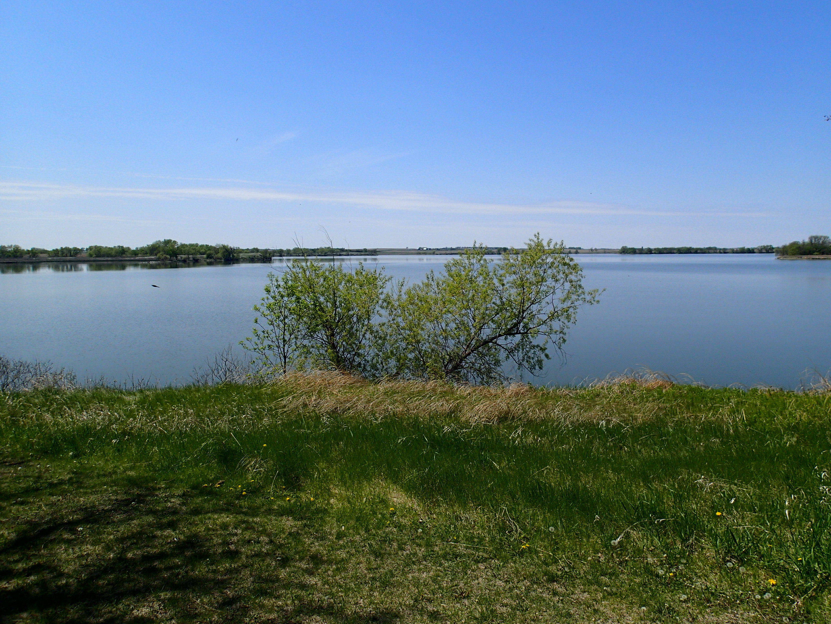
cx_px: 416
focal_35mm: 25
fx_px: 600
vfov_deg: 54.9
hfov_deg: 69.4
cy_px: 312
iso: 100
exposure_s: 1/320
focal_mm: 4.5
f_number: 8
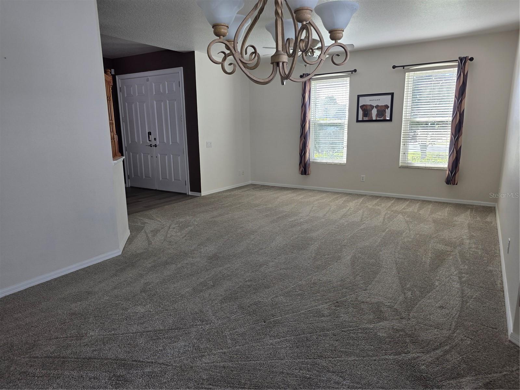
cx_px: 260
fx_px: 346
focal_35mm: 23
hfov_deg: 73.9
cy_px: 195
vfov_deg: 58.9
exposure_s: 1/180
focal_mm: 6.25
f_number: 1.7
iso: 100
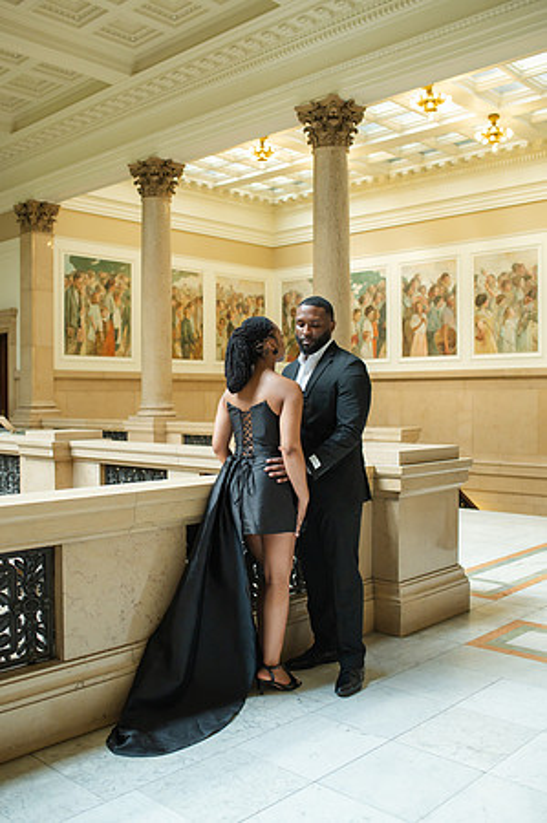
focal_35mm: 35
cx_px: 274
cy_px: 412
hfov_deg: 37.8
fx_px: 799
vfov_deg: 54.5
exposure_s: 1/250
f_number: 3.5
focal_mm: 35
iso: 1000
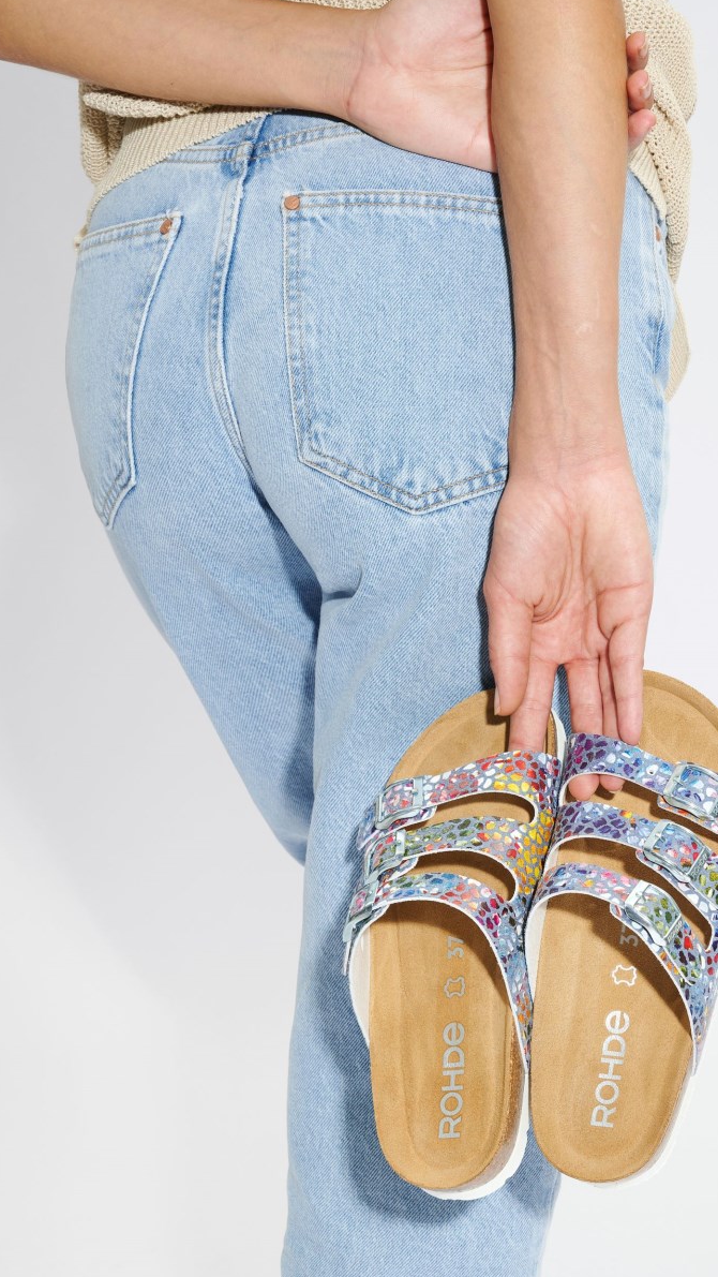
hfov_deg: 21.1
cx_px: 417
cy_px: 638
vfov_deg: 36.6
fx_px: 1929
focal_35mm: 57
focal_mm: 54
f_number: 11
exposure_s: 1/160
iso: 100
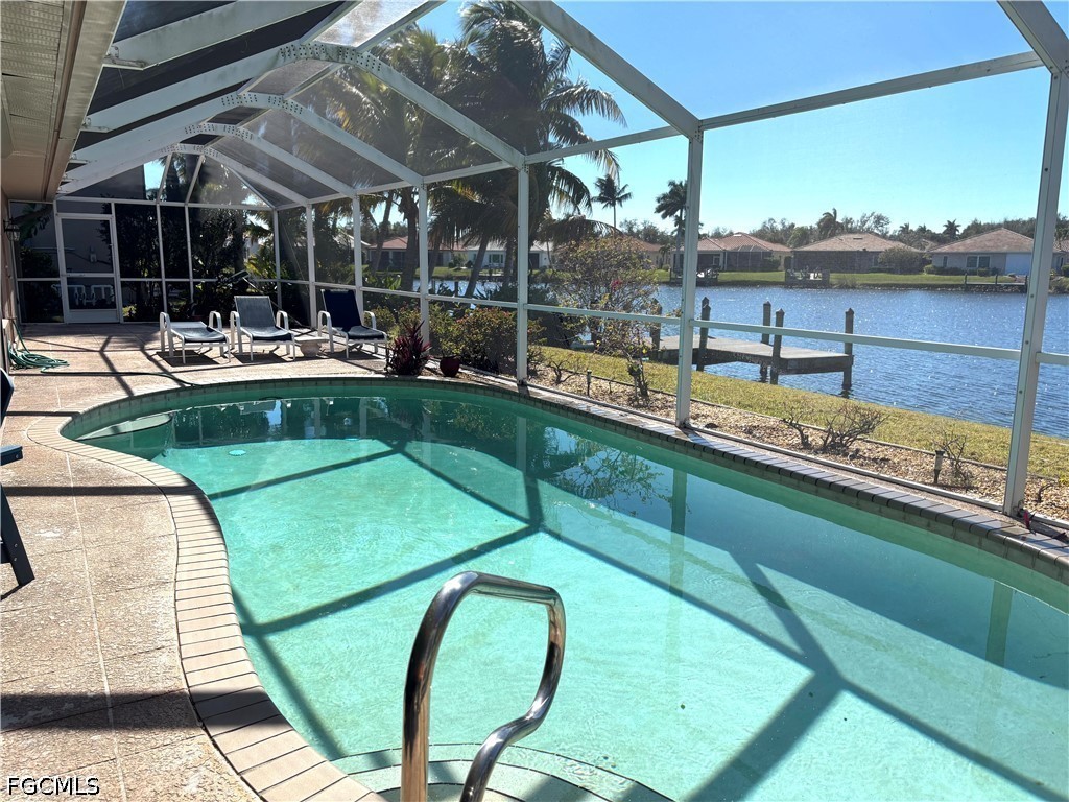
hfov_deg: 67.3
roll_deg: -0.5
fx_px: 803
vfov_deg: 53.1
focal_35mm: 26
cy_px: 401
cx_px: 534
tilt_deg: -10.1
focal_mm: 5.96
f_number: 1.6
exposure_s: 1/2639
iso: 50
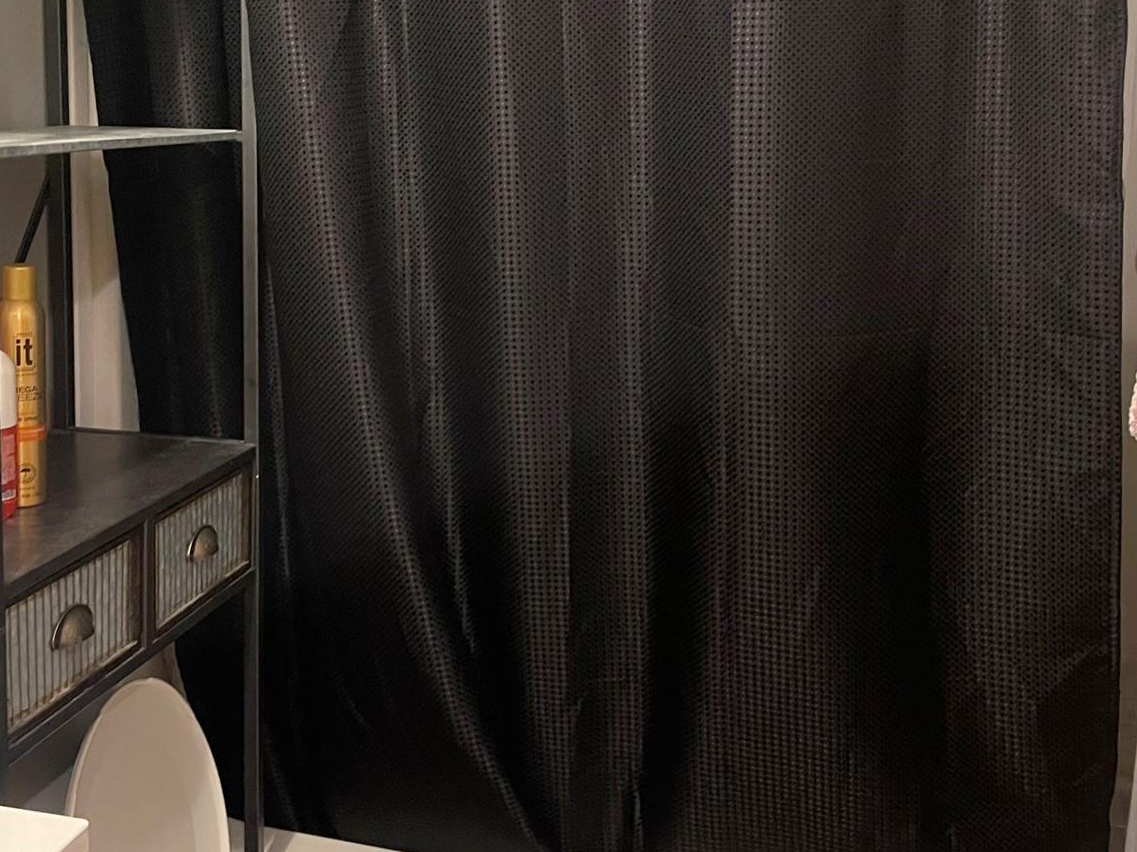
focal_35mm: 45
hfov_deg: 41.8
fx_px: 1478
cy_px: 232
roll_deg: -0.8
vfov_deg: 31.7
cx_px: 443
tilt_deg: -6.2
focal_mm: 5.1
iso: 500
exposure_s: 1/30
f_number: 1.6
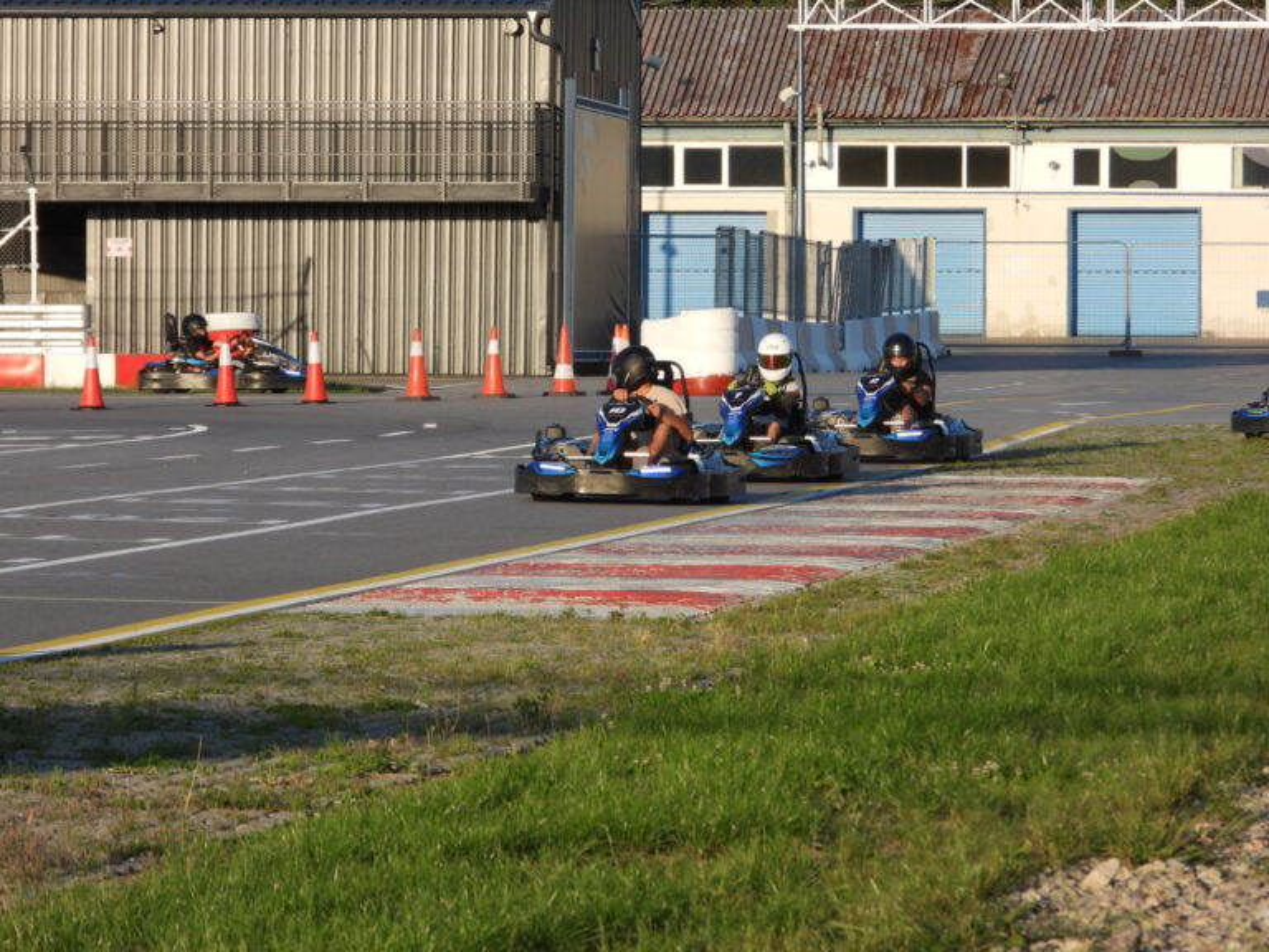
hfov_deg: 6.6
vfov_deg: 5.0
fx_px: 10998
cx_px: 634
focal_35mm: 300
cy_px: 476
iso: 100
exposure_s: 1/500
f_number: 4.5
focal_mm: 53.9
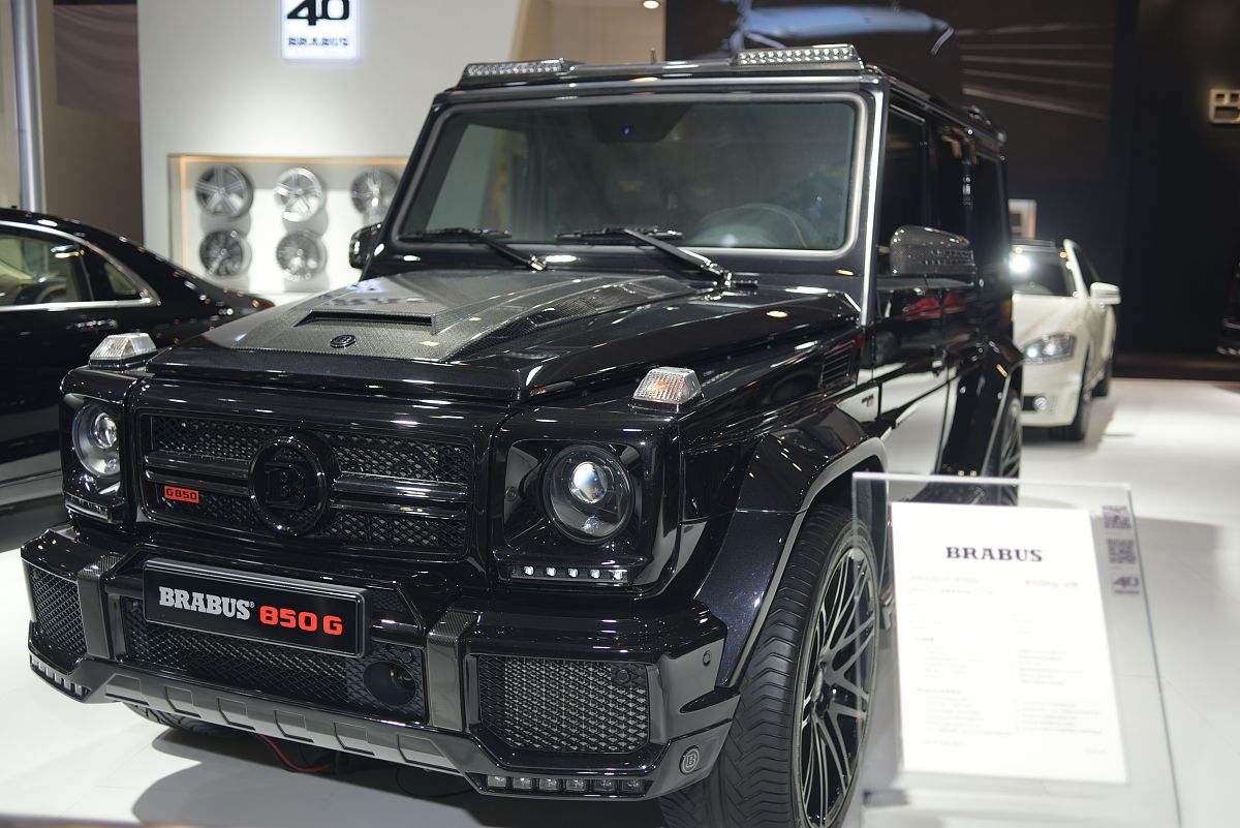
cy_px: 414
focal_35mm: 35
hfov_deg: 54.4
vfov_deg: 37.9
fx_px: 1206
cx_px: 620
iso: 100
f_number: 2.8
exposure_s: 1/160
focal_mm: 35
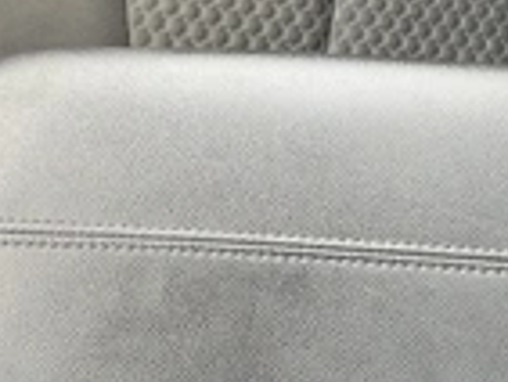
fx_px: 1204
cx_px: 450
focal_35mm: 82
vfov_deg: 18.0
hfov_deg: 23.2
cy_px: 184
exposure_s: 1/97
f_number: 1.8
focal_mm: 3
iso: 64
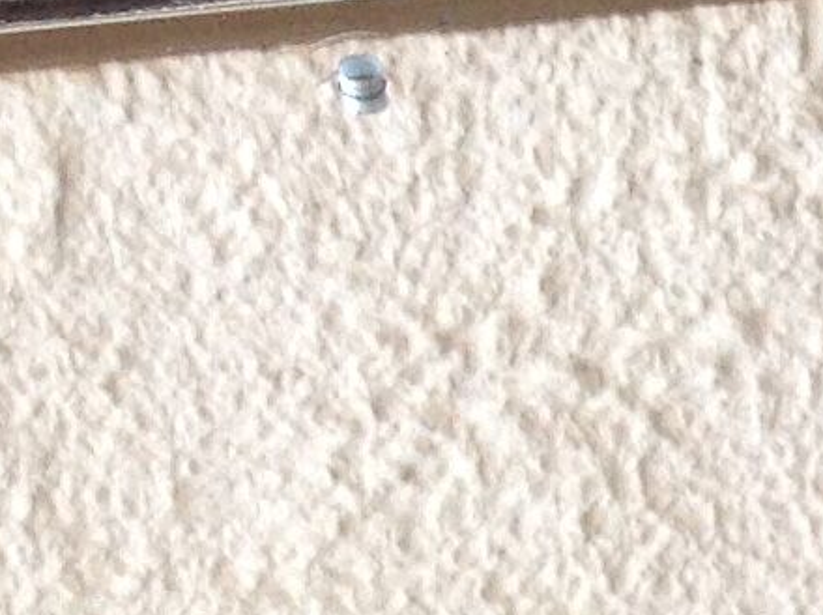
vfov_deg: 6.9
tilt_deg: -54.4
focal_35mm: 206
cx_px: 2166
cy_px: 1355
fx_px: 4892
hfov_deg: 8.5
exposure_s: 1/120
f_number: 2.4
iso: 64
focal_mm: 4.28
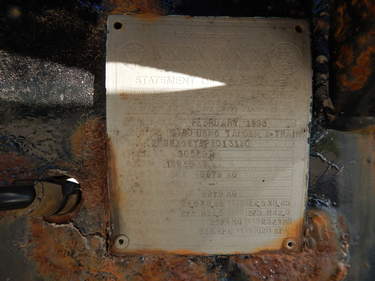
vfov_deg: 56.8
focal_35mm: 24
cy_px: 140
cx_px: 188
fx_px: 260
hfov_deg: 71.6
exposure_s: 1/400
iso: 125
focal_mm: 4.3
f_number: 2.8
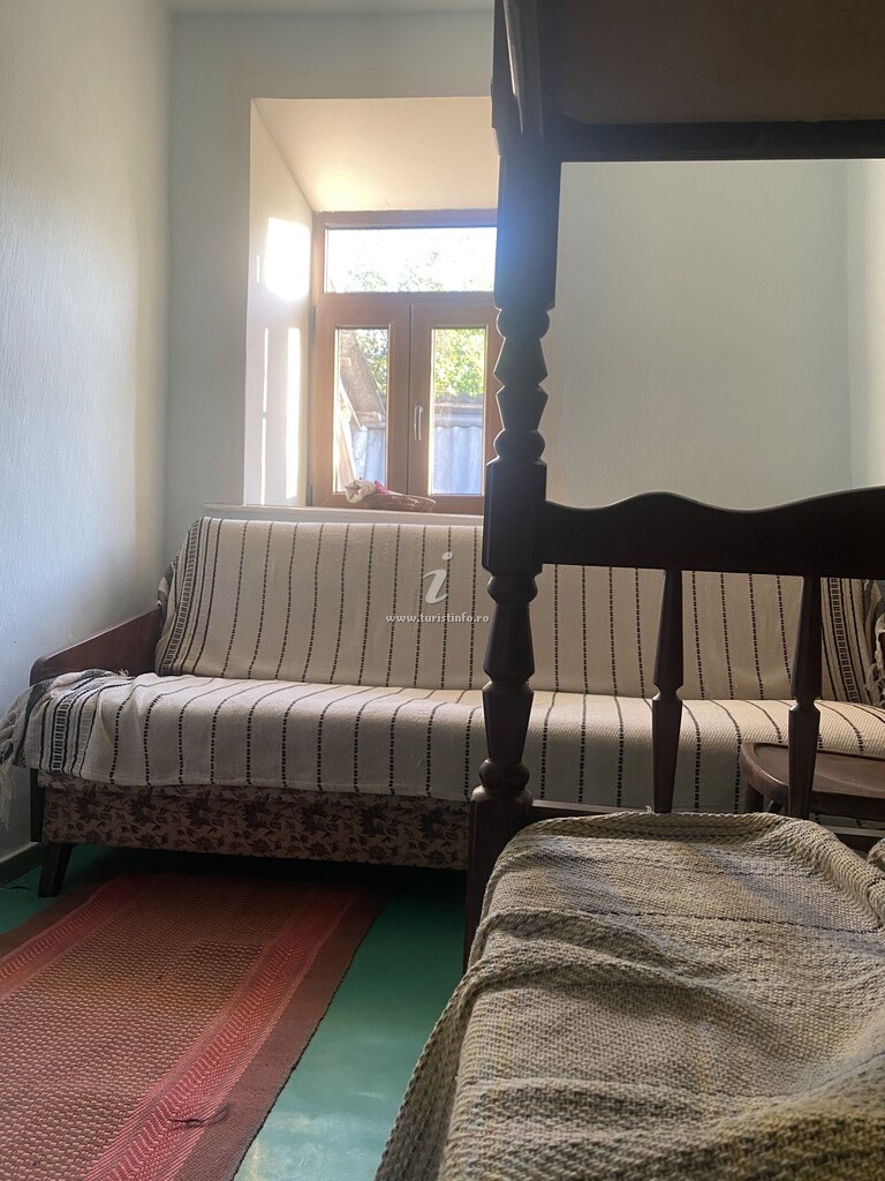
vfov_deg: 67.3
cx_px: 442
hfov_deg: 53.1
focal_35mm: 26
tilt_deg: +1.6
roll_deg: -2.8
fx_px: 886
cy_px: 590
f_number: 1.8
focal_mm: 4.25
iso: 200
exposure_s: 1/60
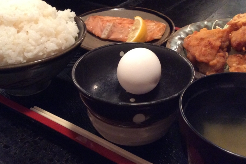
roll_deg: +2.4
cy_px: 65
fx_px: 307
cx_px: 109
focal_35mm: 45
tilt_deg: -31.4
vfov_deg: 29.8
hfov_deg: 43.5
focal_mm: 3.3
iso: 250
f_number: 2.4
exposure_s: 1/24
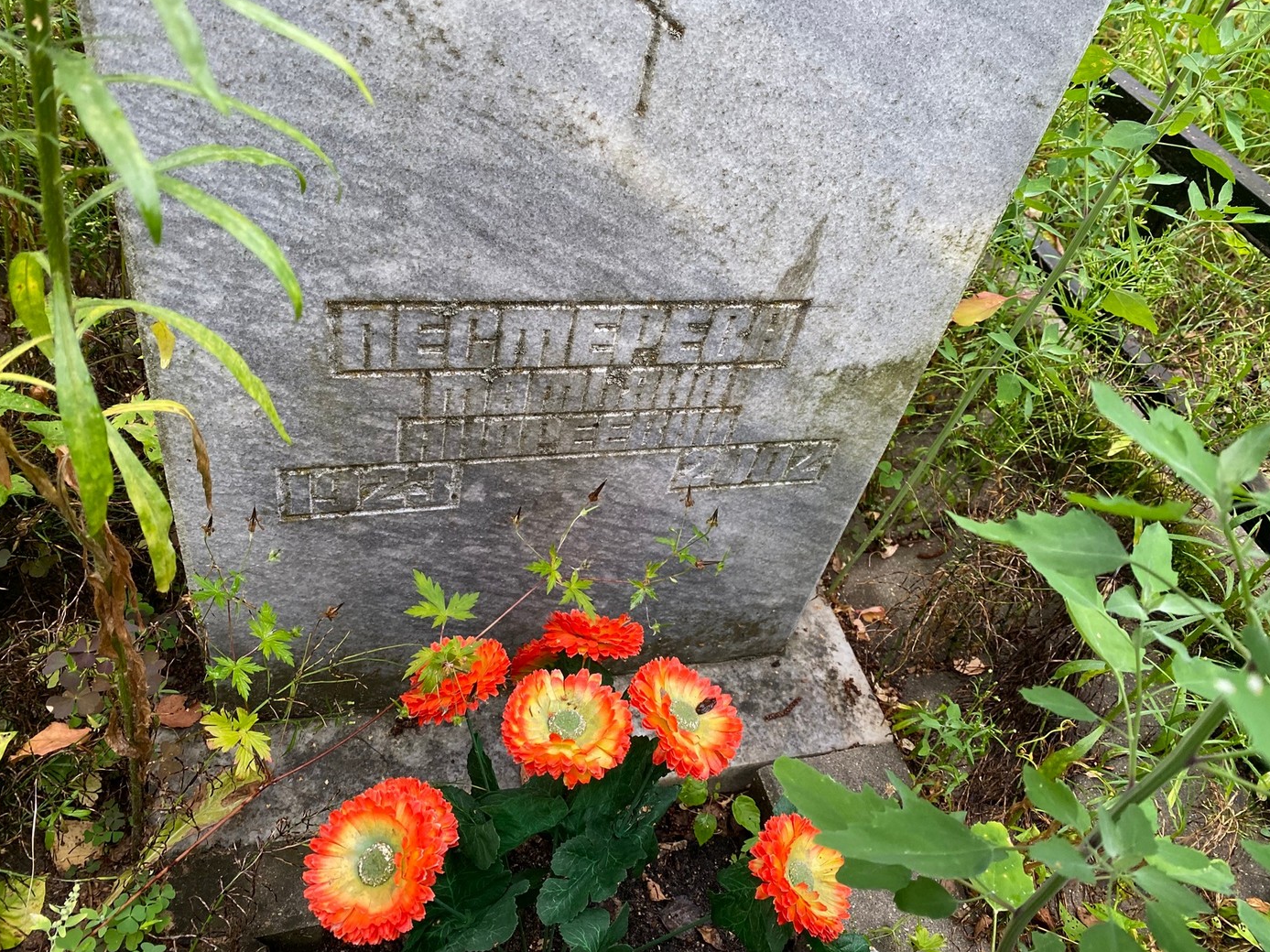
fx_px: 990
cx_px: 636
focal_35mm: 27
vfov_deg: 51.3
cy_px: 460
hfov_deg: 65.3
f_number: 1.8
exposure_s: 1/121
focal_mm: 4.25
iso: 125
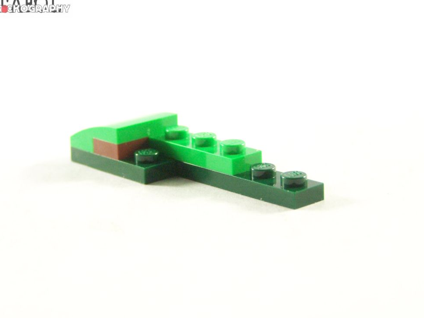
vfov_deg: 13.5
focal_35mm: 110
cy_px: 152
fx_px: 1348
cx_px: 204
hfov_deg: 17.9
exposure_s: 1/60
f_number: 3.2
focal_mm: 17.5
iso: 400
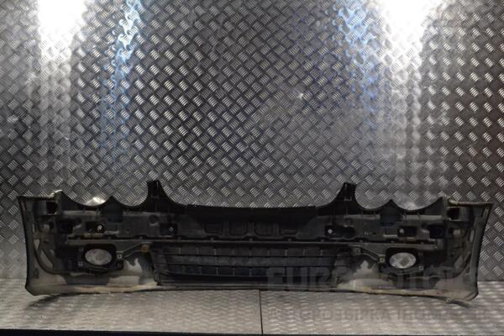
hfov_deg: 30.5
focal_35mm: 66
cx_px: 252
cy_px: 168
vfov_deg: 20.6
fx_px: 924
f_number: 9
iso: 3200
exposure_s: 1/320
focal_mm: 44
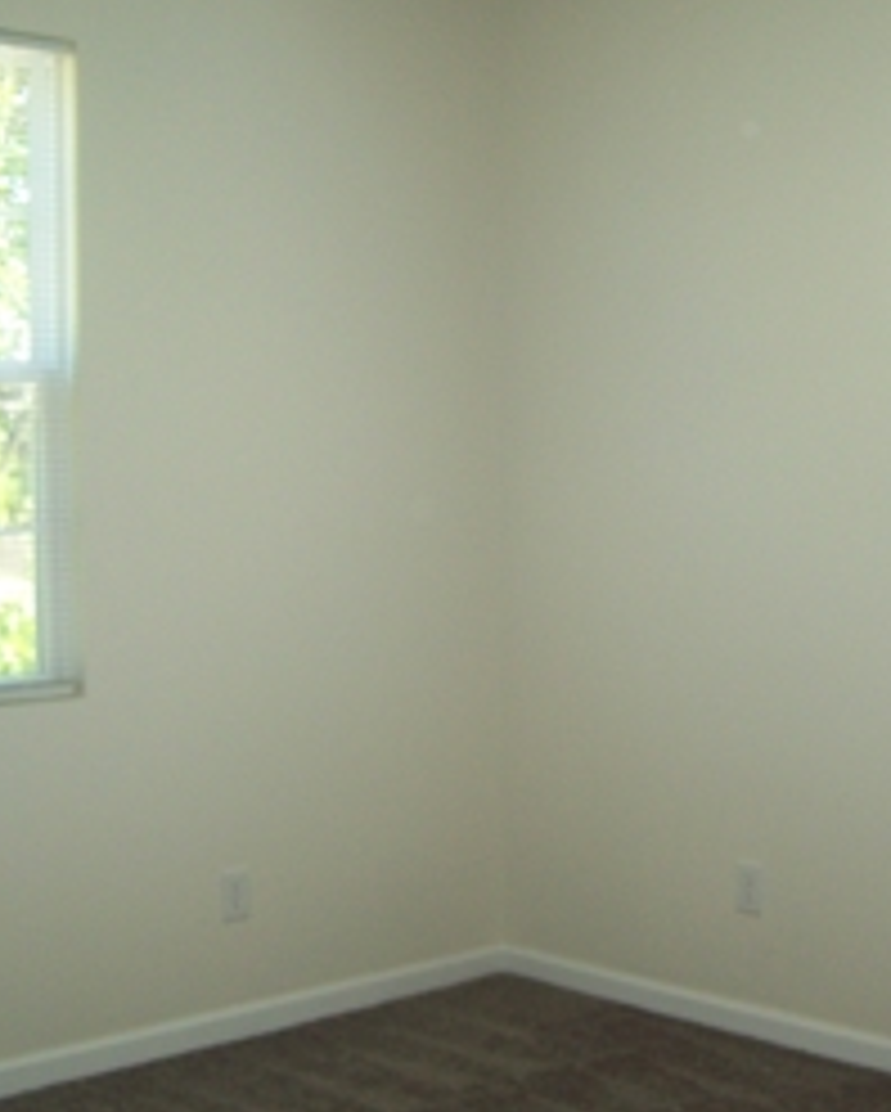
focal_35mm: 60
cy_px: 518
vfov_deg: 31.4
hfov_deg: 25.3
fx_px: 1975
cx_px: 565
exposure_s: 1/60
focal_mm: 6.3
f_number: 2.8
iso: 160
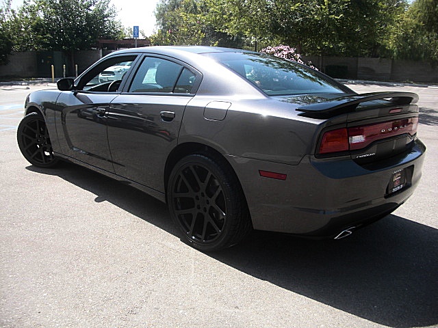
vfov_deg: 39.7
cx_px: 219
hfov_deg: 51.4
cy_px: 164
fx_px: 456
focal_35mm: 36
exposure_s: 1/500
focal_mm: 6.3
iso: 50
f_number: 2.8
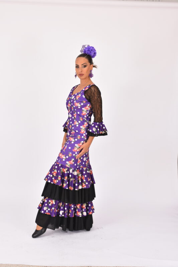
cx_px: 89
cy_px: 134
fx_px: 390
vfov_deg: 37.9
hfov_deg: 25.7
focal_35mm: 52
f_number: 4
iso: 100
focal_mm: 35
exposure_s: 1/60
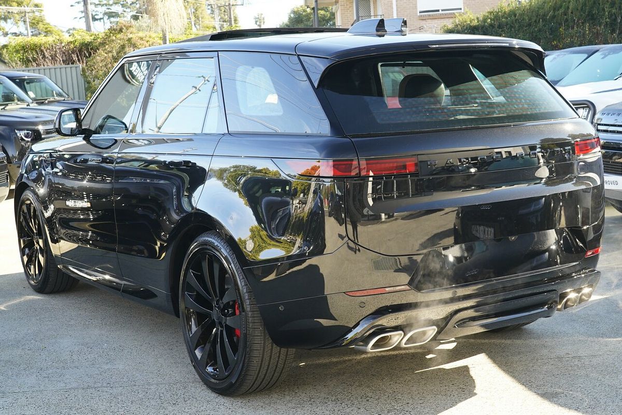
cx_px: 311
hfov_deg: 41.9
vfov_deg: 28.6
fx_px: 812
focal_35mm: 47
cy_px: 208
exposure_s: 1/100
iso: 1000
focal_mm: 47
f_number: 8
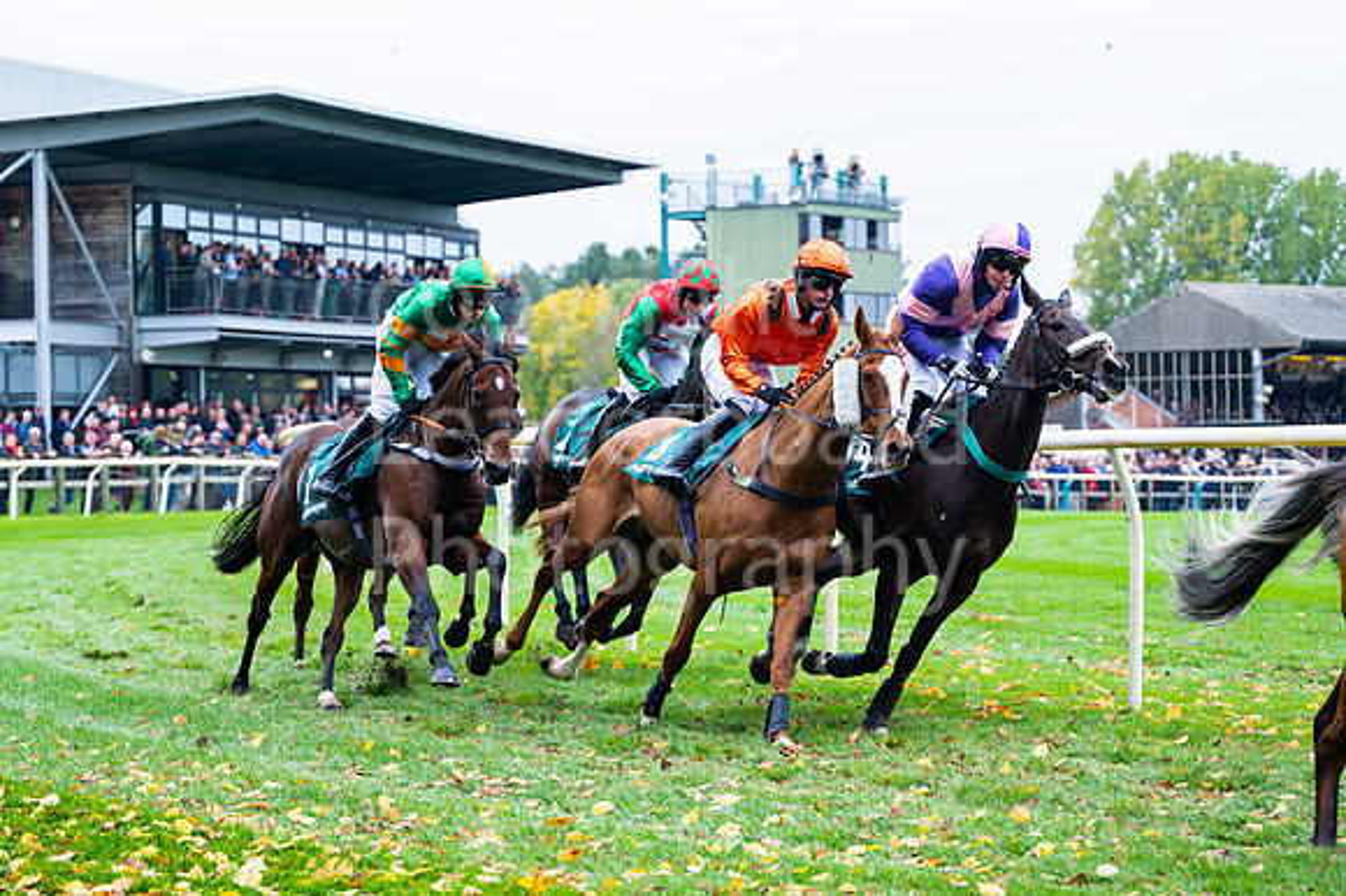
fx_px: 3787
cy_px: 448
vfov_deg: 13.5
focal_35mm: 101
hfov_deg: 20.2
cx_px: 673
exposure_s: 1/1000
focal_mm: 99
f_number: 4
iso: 500
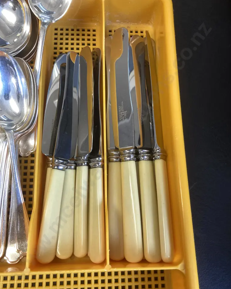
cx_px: 112
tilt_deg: -74.0
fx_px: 256
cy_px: 152
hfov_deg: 48.5
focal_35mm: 30
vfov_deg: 58.7
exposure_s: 1/50
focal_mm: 3.99
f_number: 1.8
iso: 80
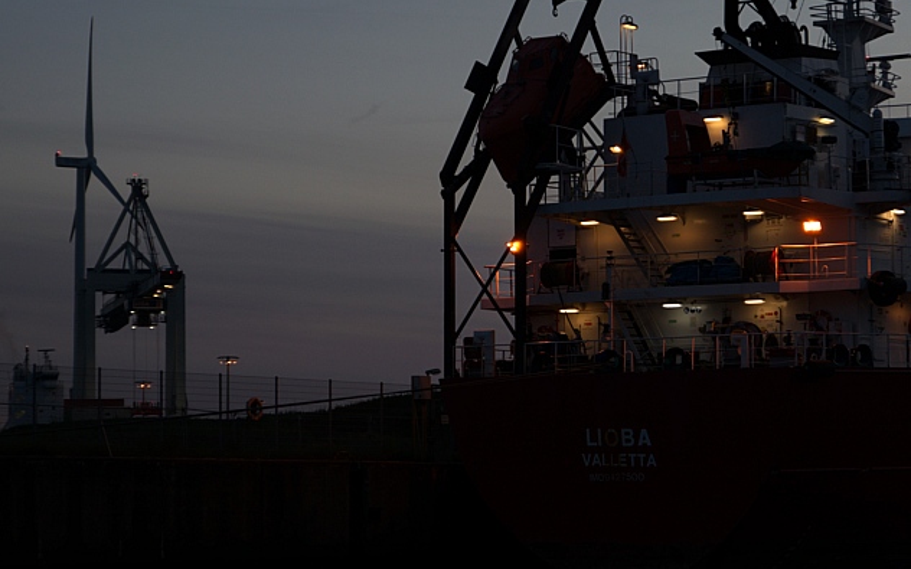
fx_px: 2830
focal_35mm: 114
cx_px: 634
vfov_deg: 11.5
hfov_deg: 18.2
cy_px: 270
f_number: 2.8
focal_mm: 46
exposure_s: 1/160
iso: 100
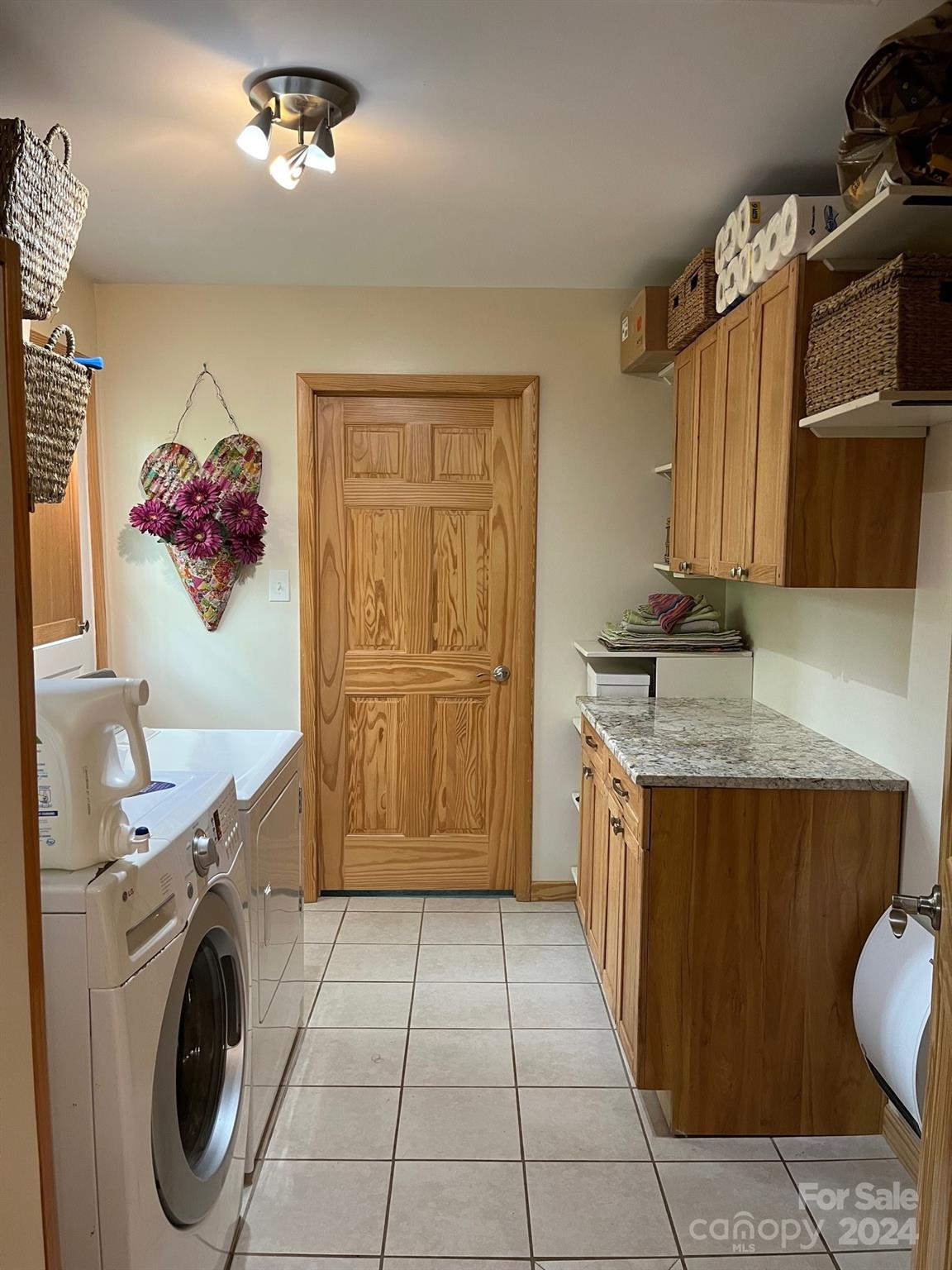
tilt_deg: -5.9
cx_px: 476
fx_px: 953
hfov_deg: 53.1
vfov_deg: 67.3
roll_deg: +0.6
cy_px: 635
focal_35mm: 26
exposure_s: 1/60
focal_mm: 5.1
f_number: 1.6
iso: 250
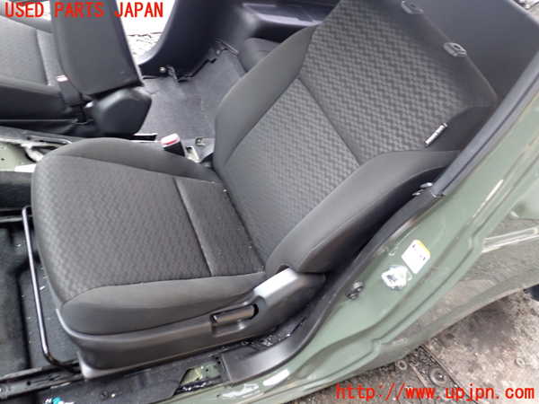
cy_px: 202
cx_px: 270
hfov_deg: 60.0
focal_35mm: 30
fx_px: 467
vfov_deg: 46.8
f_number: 2.3
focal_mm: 5.4
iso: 200
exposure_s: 1/30
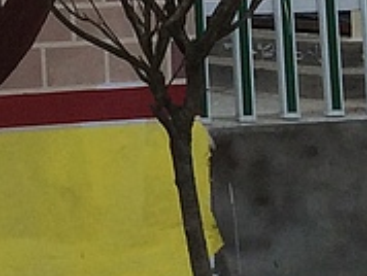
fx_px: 2208
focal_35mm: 208
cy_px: -387
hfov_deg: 8.5
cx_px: -569
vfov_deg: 6.8
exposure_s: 1/483
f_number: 2.2
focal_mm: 4.15
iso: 32
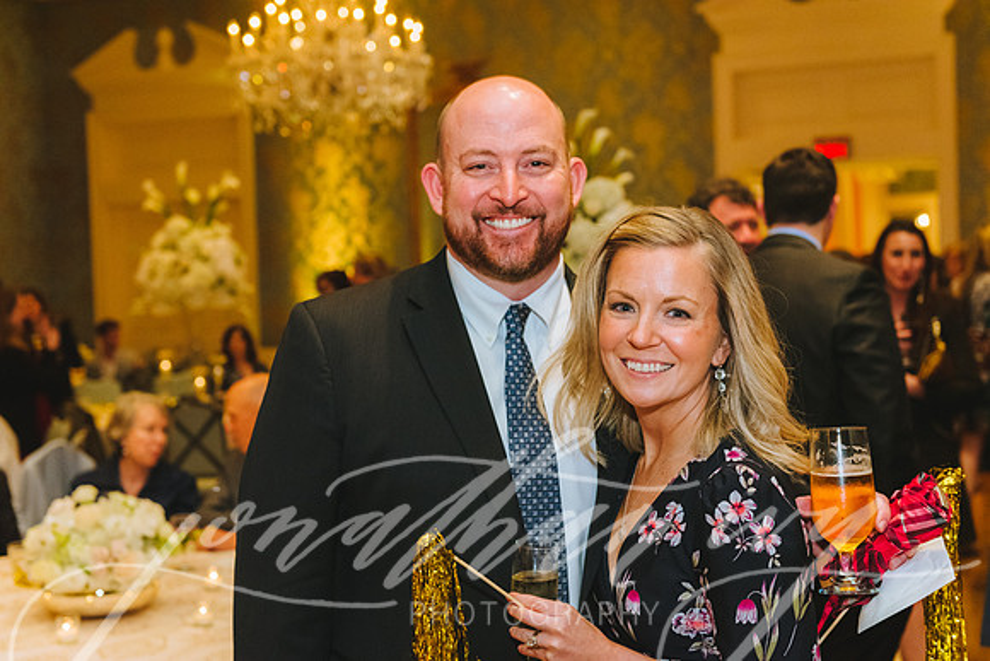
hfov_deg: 38.2
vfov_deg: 26.0
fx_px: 1430
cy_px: 330
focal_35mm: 52
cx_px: 495
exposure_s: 1/160
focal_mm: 52
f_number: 4
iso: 3200
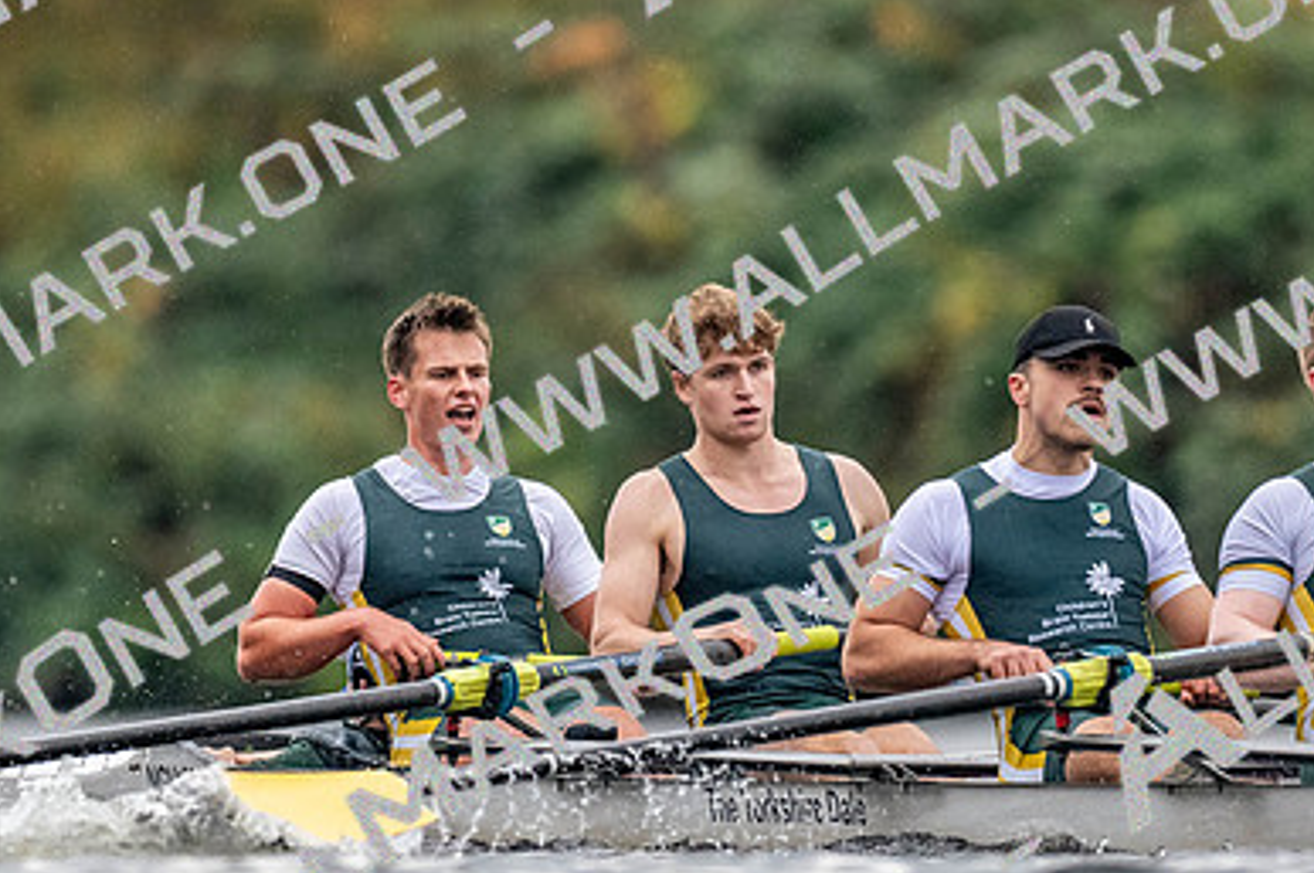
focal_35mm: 1350
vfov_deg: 1.0
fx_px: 49212
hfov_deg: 1.5
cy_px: 513
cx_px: 818
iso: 2800
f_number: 4
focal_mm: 600
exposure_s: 1/2500
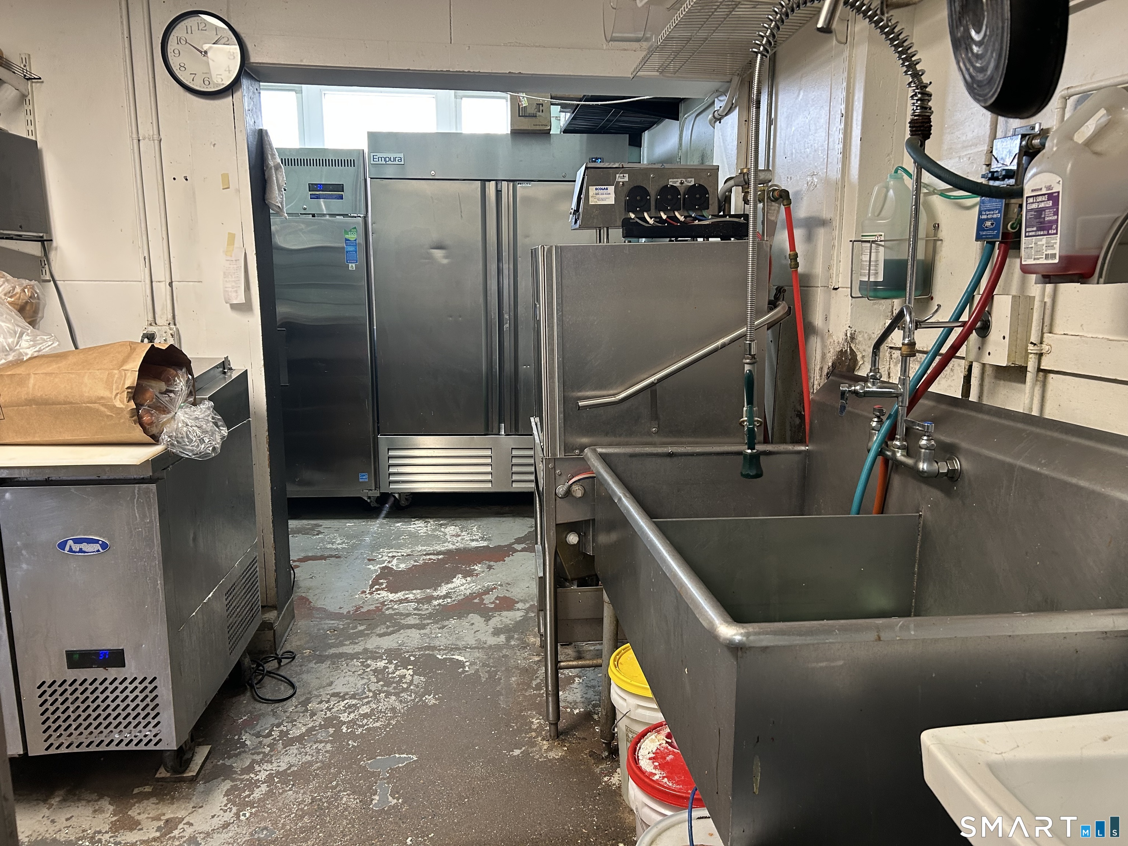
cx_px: 564
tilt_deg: -10.5
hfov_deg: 67.3
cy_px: 423
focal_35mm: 26
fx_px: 847
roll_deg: +0.8
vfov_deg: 53.1
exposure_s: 1/60
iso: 160
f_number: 1.5
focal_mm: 5.7
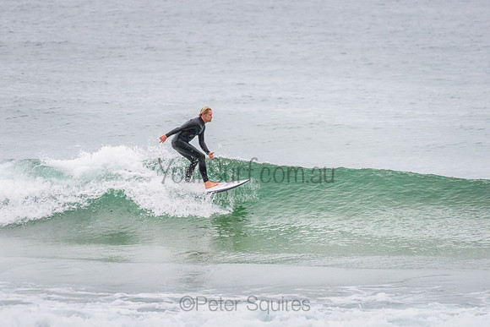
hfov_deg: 3.4
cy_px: 160
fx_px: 8350
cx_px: 190
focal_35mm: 613
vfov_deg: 2.2
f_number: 5.6
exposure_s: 1/800
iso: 1800
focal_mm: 500
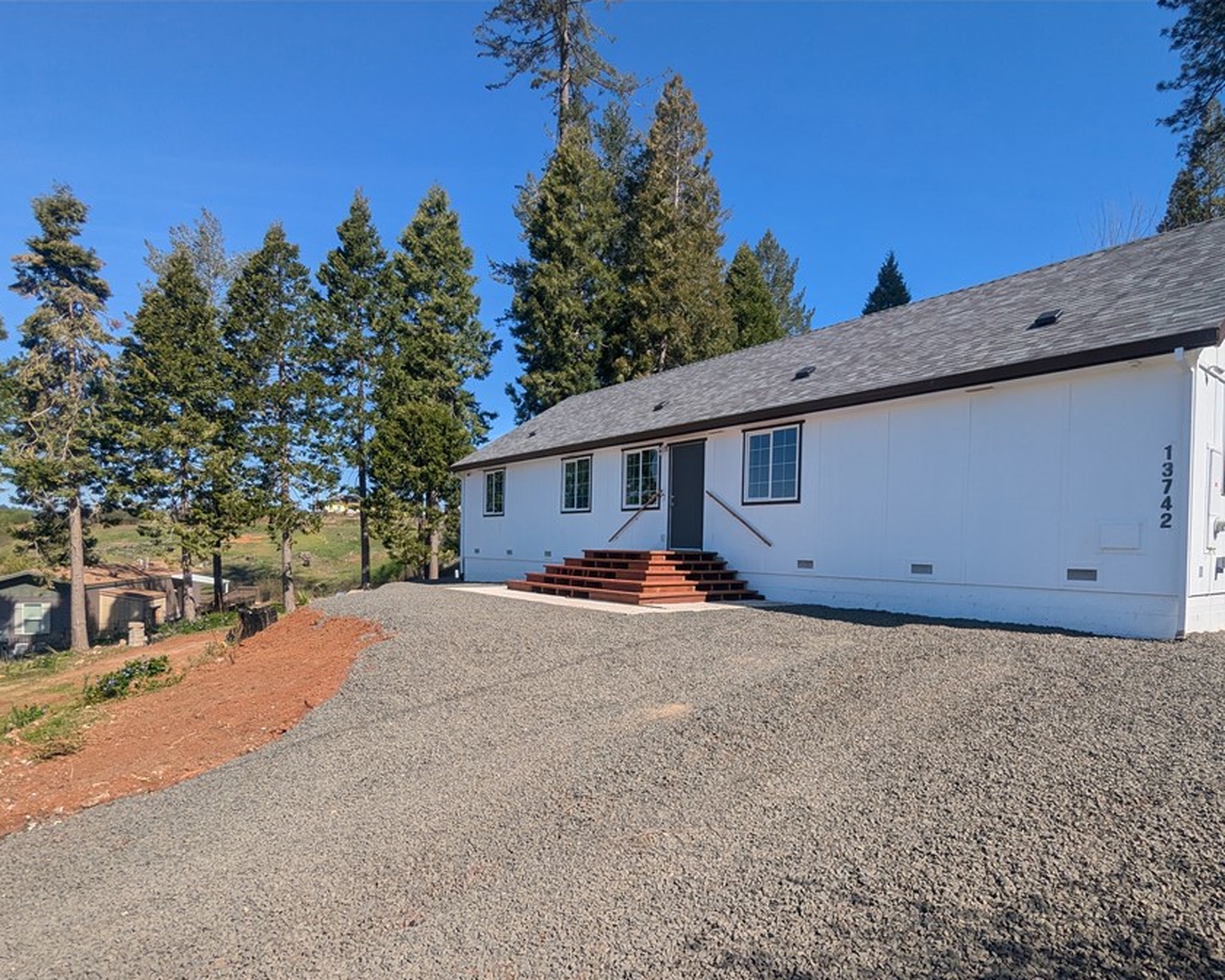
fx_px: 689
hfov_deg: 82.8
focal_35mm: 19
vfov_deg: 70.5
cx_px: 701
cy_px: 559
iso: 47
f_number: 2.2
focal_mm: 2.35
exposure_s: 1/1938
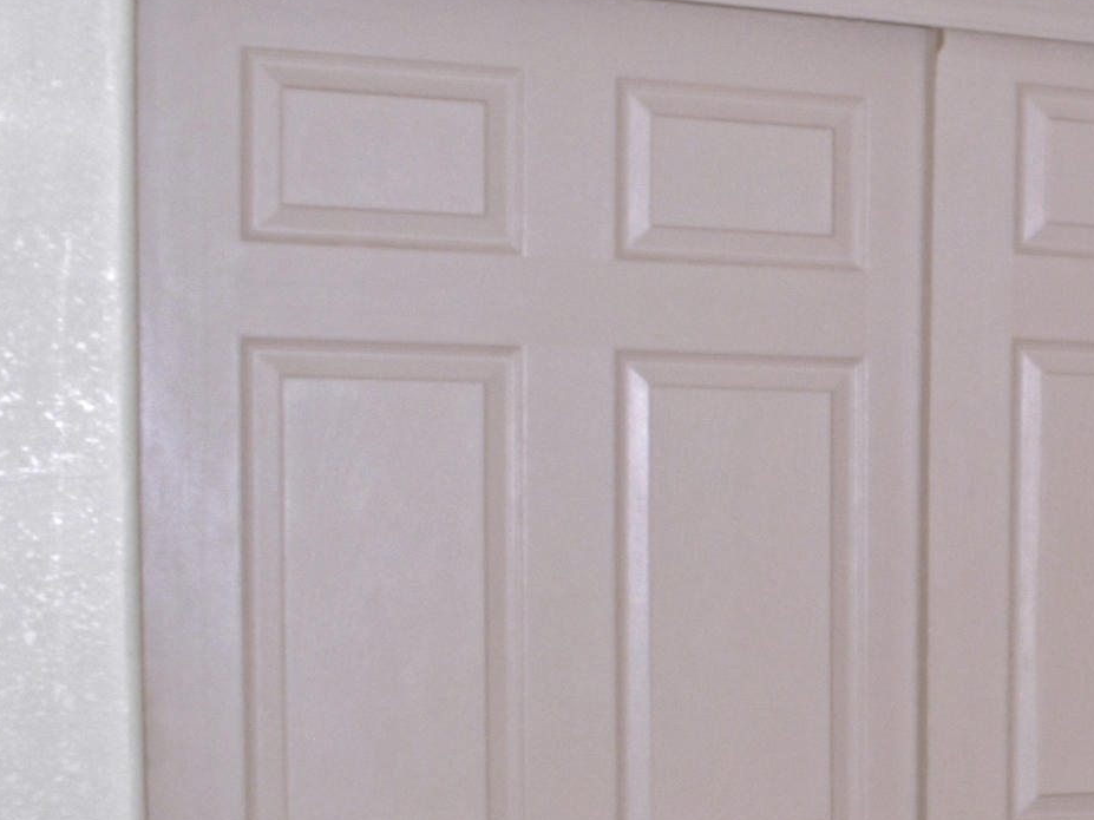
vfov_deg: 17.4
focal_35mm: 84
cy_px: 636
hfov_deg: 19.9
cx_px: 1679
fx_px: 2654
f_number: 16
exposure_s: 1/60
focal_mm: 18
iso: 100
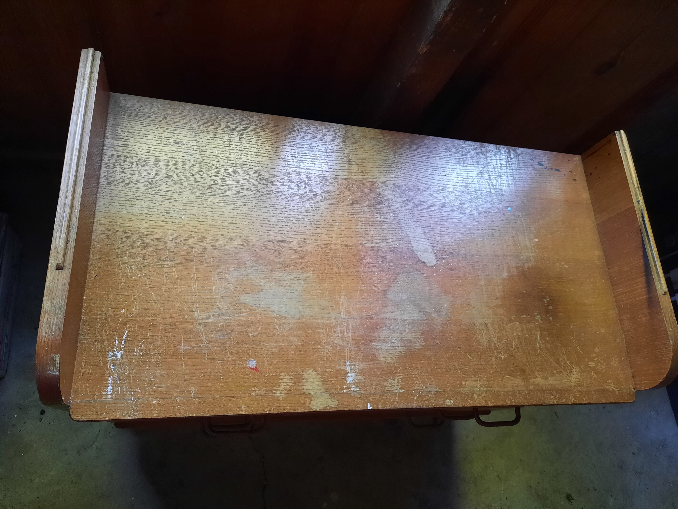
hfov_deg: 69.4
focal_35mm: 25
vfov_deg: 54.9
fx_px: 490
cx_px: 339
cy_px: 254
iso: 400
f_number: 2
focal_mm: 4.6
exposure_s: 1/25
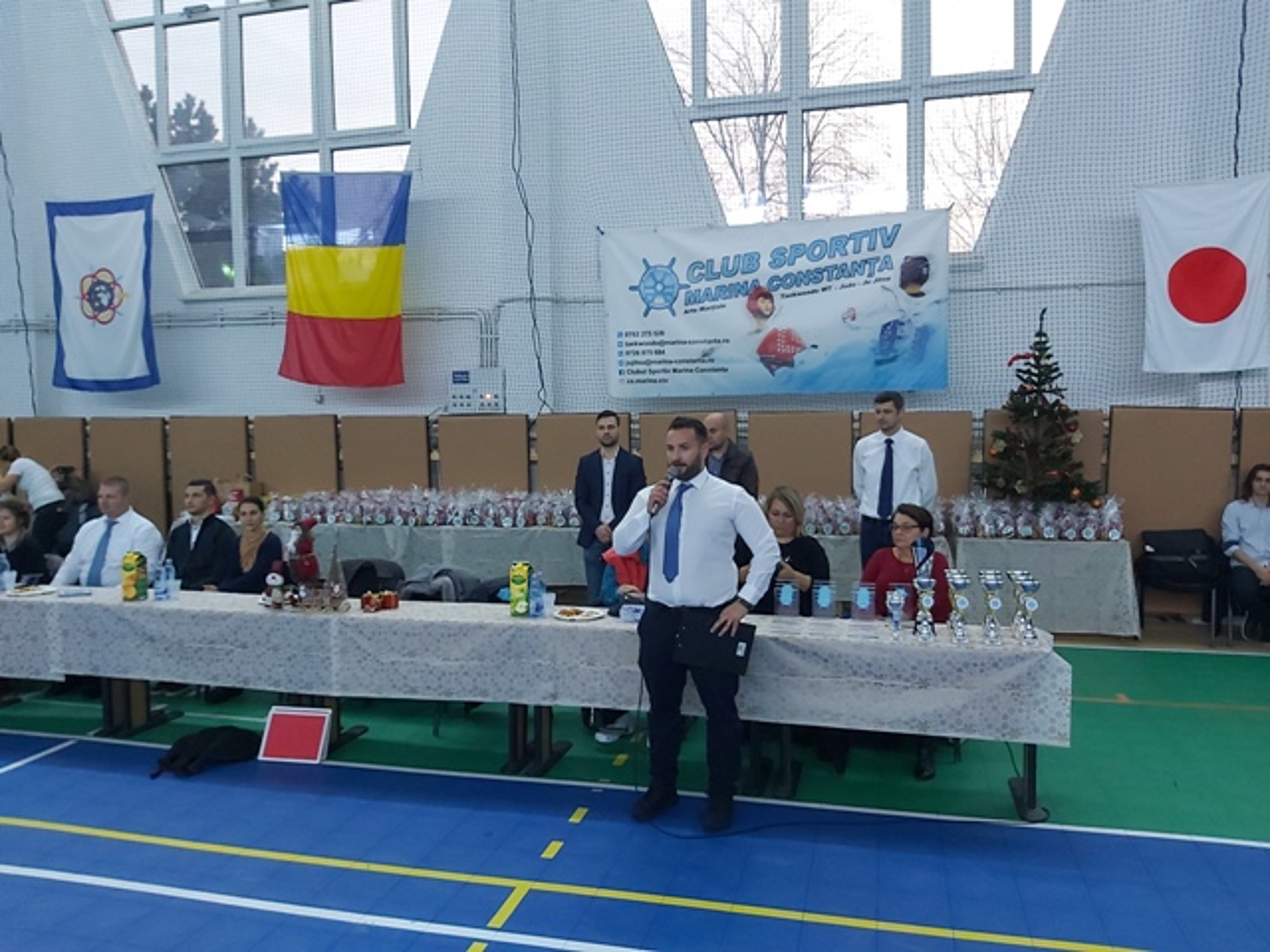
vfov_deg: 53.1
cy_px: 476
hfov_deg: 67.3
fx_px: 954
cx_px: 635
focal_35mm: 26
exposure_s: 1/50
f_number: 1.7
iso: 250
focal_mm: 3.92
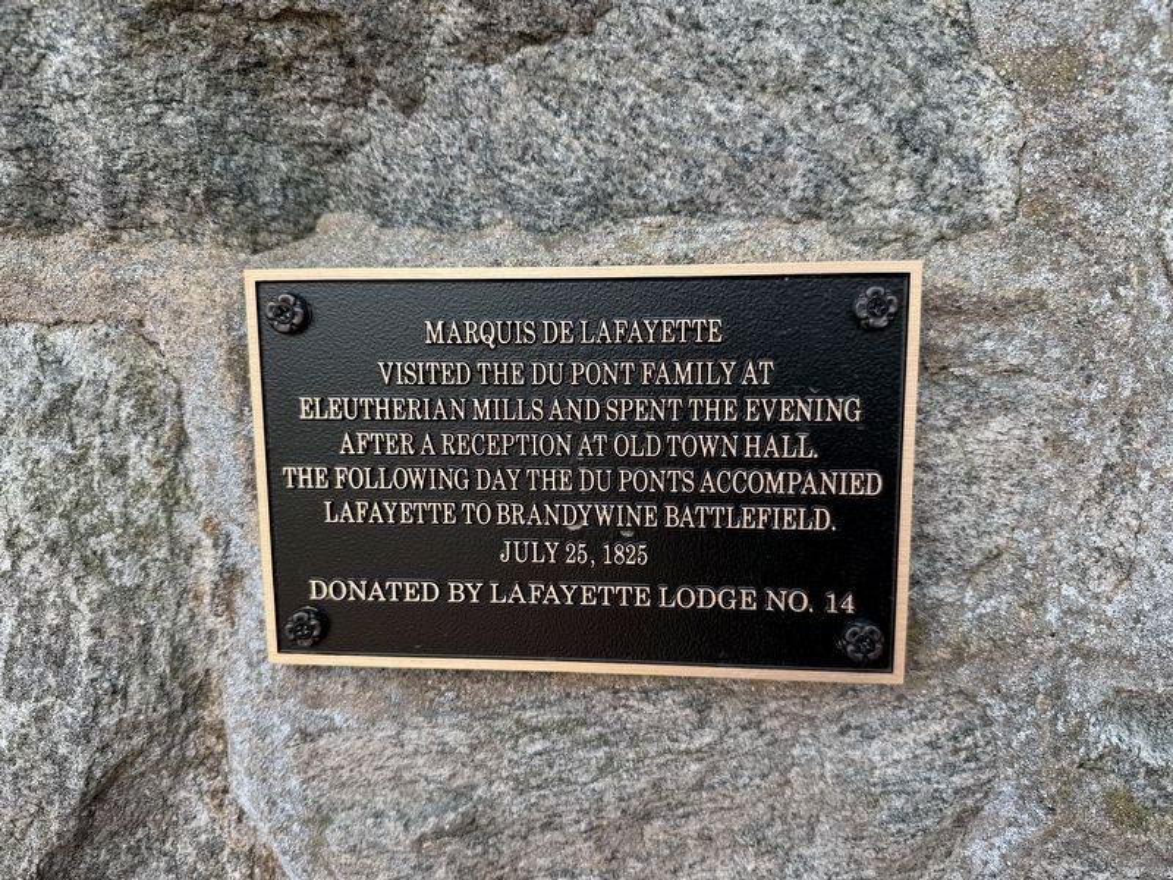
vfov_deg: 56.8
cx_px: 586
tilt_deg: -11.1
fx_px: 813
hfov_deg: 71.6
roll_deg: -0.6
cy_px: 440
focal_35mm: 24
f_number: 1.78
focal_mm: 6.76
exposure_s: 1/476
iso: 80
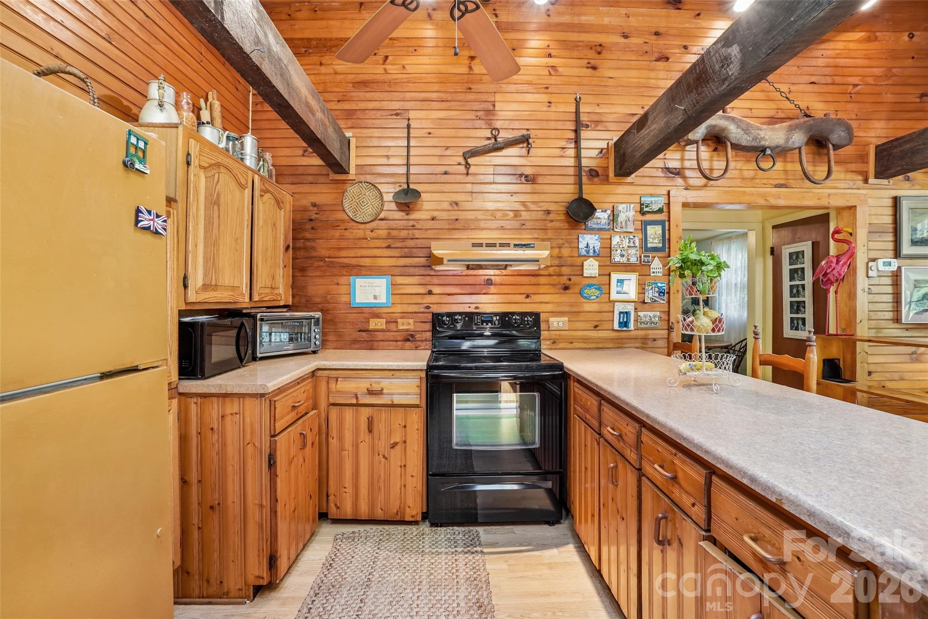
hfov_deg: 100.4
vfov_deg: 77.3
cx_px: 464
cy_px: 310
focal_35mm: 15
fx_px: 387
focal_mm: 10
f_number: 8
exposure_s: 1/6
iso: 400
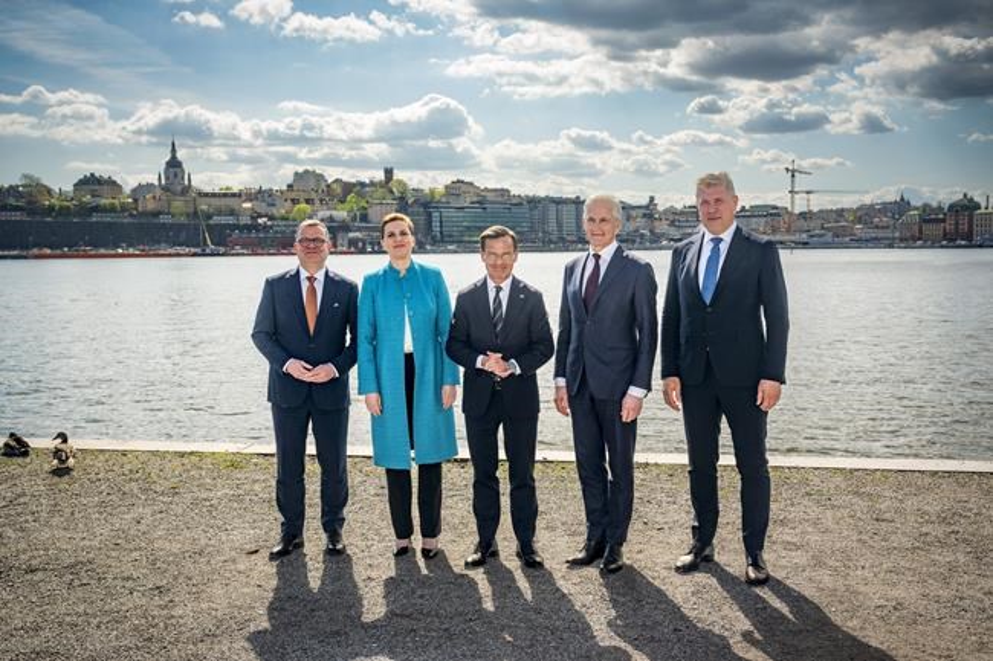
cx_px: 496
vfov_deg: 37.8
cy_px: 330
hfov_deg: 54.4
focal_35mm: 35
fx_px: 965
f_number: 5.6
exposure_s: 1/250
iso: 160
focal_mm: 35
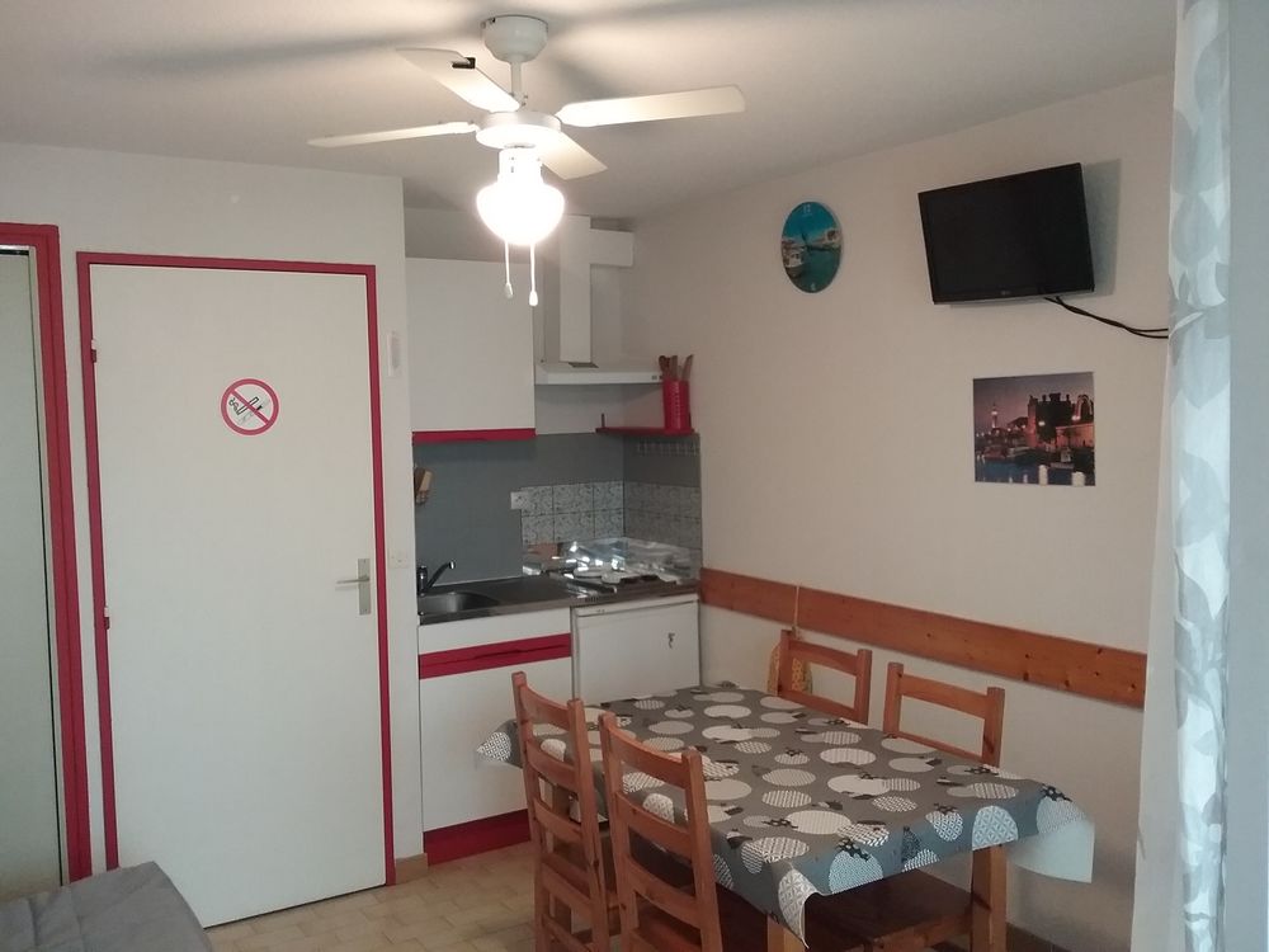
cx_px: 634
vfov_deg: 45.4
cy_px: 476
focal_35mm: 31
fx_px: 1136
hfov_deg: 58.4
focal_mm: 3.3
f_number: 2.2
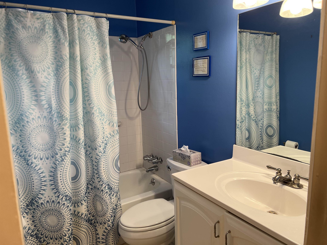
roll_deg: +2.2
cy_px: 122
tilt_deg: -10.1
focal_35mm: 26
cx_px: 164
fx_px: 246
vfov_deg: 53.1
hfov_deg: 67.3
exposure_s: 1/60
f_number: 1.5
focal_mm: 5.7
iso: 80
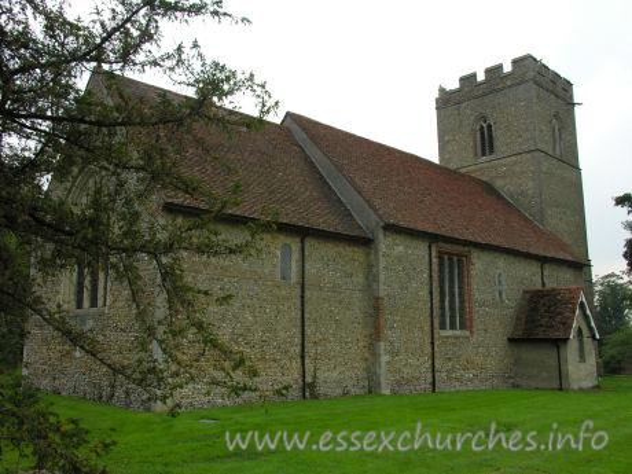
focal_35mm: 35
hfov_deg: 52.6
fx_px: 639
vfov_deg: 40.7
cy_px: 237
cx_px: 316
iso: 50
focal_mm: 8.9
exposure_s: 1/92.6
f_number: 4.5
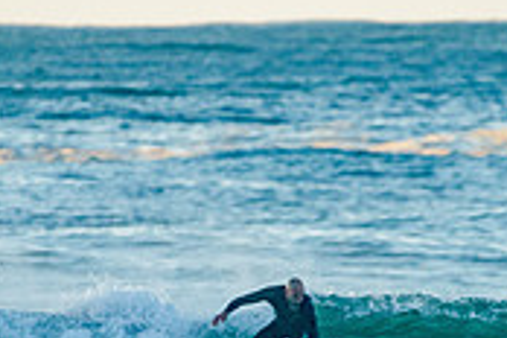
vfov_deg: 0.8
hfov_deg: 1.2
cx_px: 274
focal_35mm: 1671
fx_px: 23531
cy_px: 453
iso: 640
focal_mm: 500
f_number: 5.6
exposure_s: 1/1600
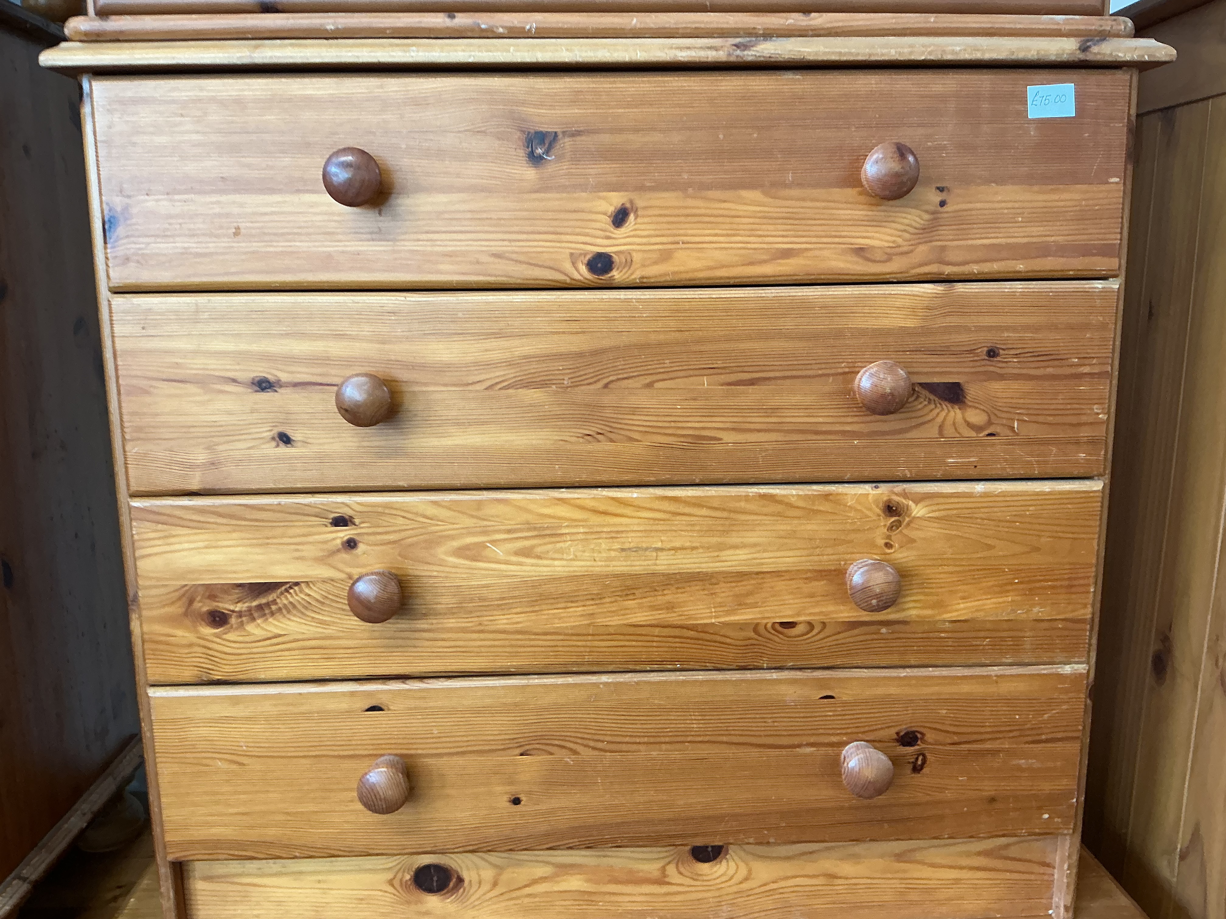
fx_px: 1027
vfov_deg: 48.2
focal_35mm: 29
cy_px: 460
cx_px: 613
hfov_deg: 61.7
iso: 64
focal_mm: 3
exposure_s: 1/50
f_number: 1.8
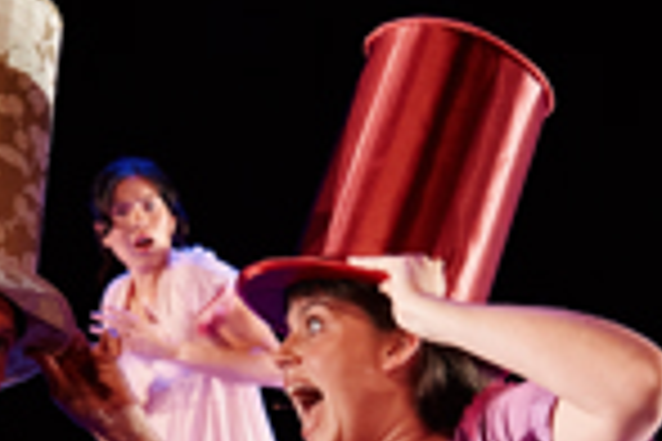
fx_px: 2317
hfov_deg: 16.2
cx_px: 180
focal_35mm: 126
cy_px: 540
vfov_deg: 10.7
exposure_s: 1/125
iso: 2500
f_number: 2.8
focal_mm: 29
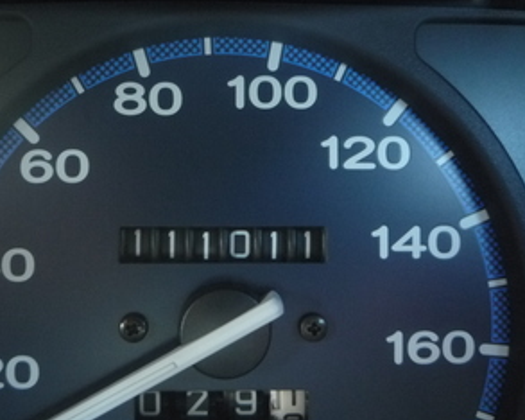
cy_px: 210
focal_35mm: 36
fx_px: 559
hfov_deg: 50.0
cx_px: 208
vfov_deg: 41.1
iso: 400
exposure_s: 1/8
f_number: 3.3
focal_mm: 5.2
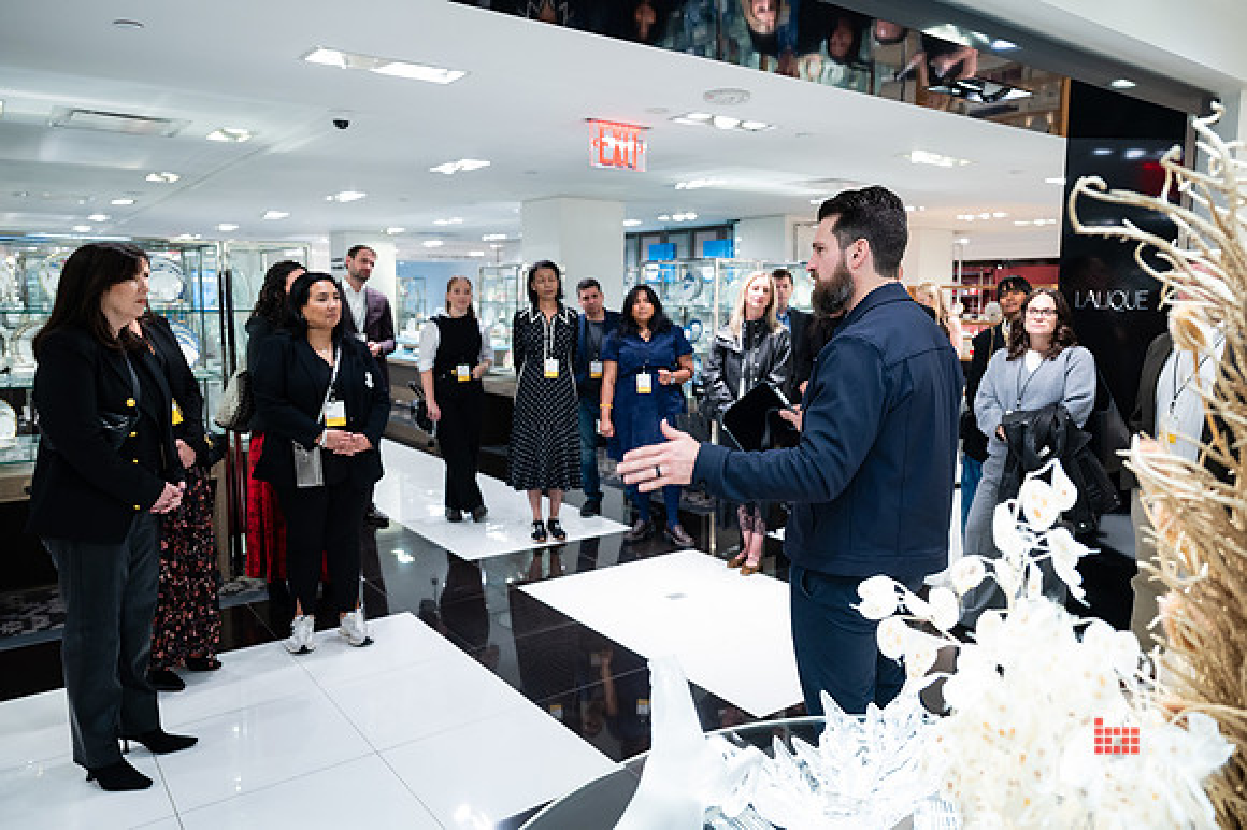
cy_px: 399
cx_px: 648
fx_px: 867
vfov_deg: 51.2
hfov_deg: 71.4
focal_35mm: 25
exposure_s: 1/160
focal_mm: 24
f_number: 3.2
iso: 800
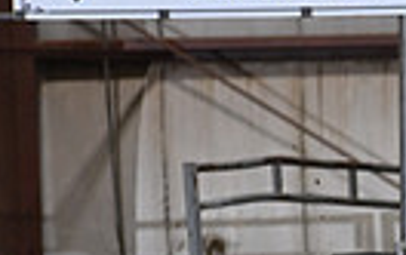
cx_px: 815
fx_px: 9909
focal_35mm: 894
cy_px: 551
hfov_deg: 2.3
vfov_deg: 1.5
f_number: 3.2
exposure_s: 1/250
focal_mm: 200
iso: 1000
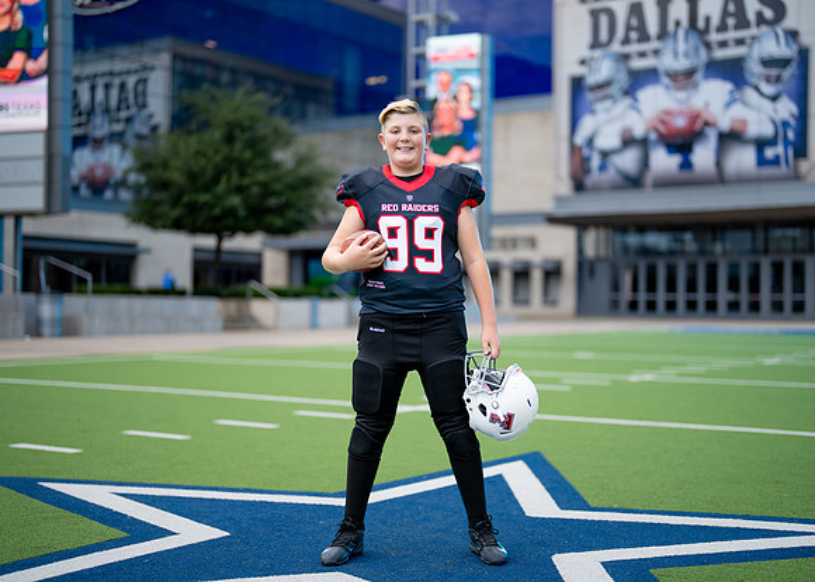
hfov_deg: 36.8
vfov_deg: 26.7
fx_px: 1225
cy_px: 289
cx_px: 427
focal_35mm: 53
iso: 100
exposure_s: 1/1600
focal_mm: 50
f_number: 1.2
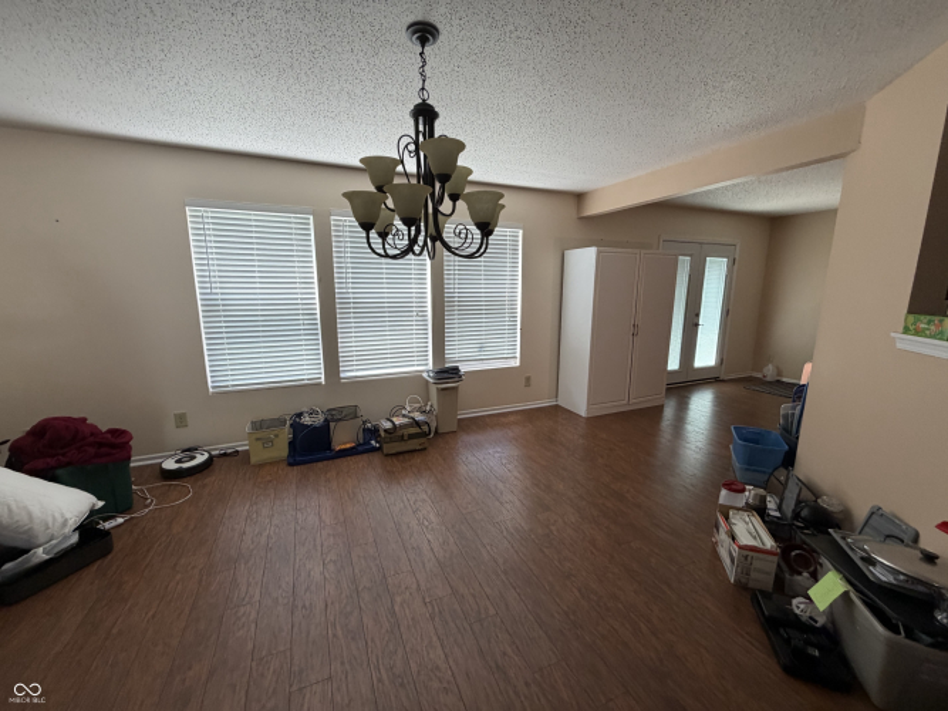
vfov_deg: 85.7
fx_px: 383
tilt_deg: -12.6
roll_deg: -1.3
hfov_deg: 102.1
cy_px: 356
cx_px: 474
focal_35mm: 14
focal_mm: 2.22
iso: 250
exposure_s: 1/121
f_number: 2.2
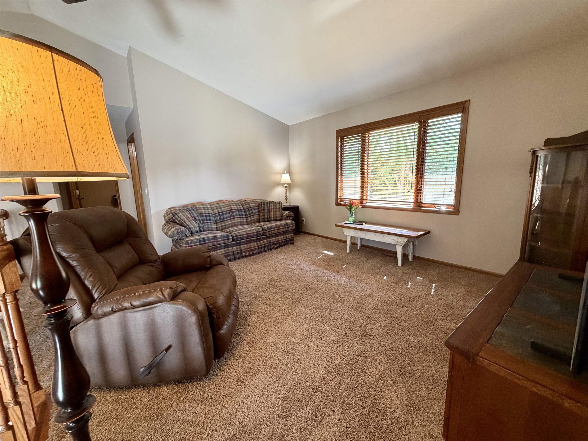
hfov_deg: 102.1
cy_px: 220
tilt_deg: -10.0
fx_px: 238
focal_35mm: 14
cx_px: 294
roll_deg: +1.7
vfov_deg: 85.7
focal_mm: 2.22
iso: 320
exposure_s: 1/60
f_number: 2.2
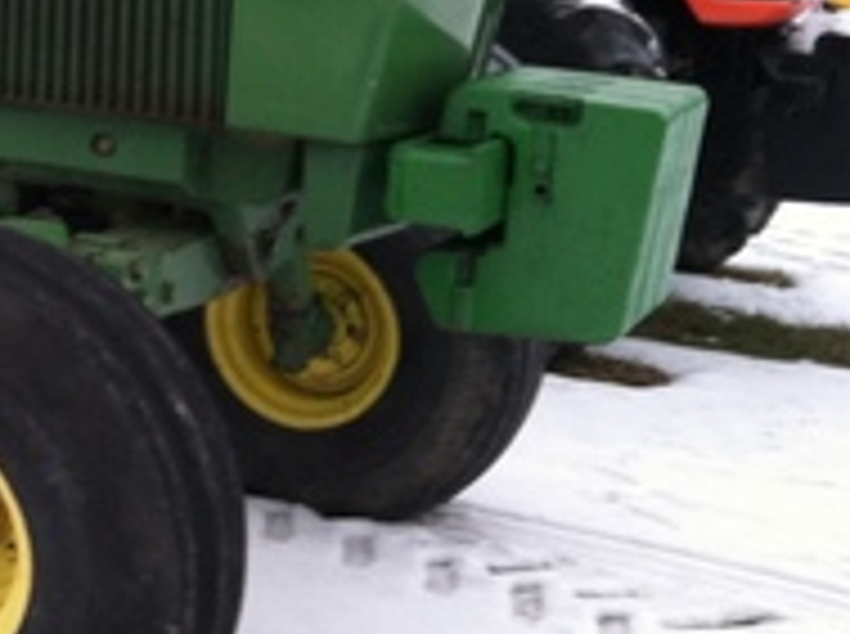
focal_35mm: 101
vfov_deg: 14.2
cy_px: -121
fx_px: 2475
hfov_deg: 17.8
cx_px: -364
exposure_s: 1/17
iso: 100
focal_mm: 3.85
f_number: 2.8
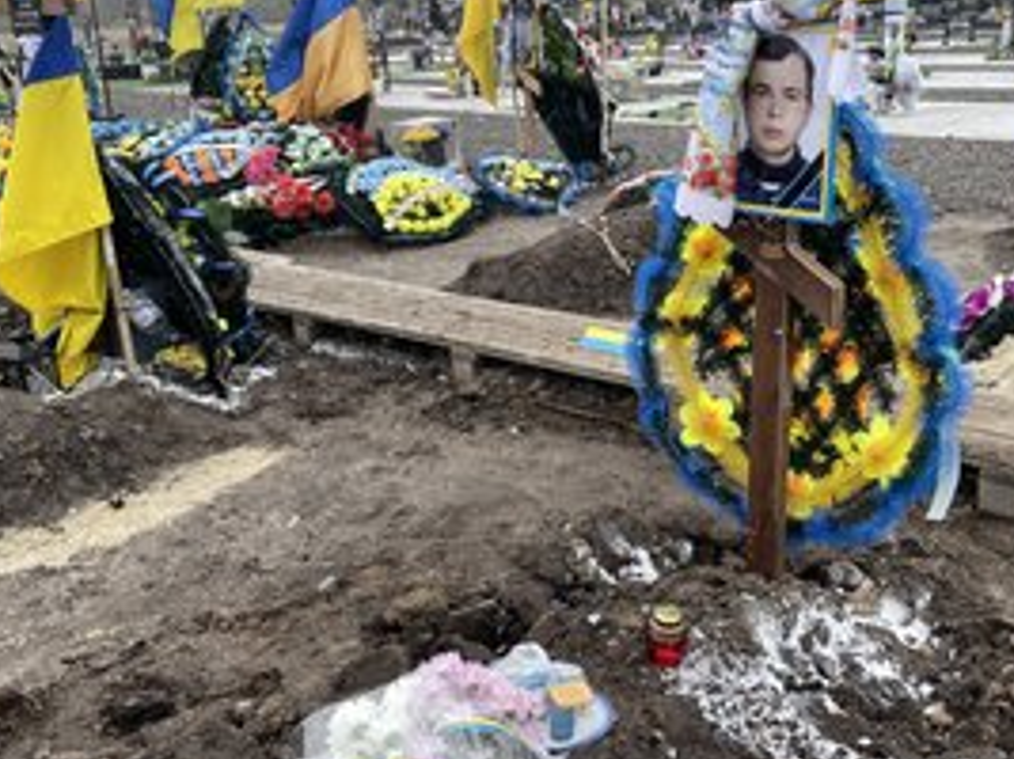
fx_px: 1142
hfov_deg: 47.6
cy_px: 345
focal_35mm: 39
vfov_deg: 36.8
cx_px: 600
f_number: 1.6
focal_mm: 4.2
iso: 32
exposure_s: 1/1114
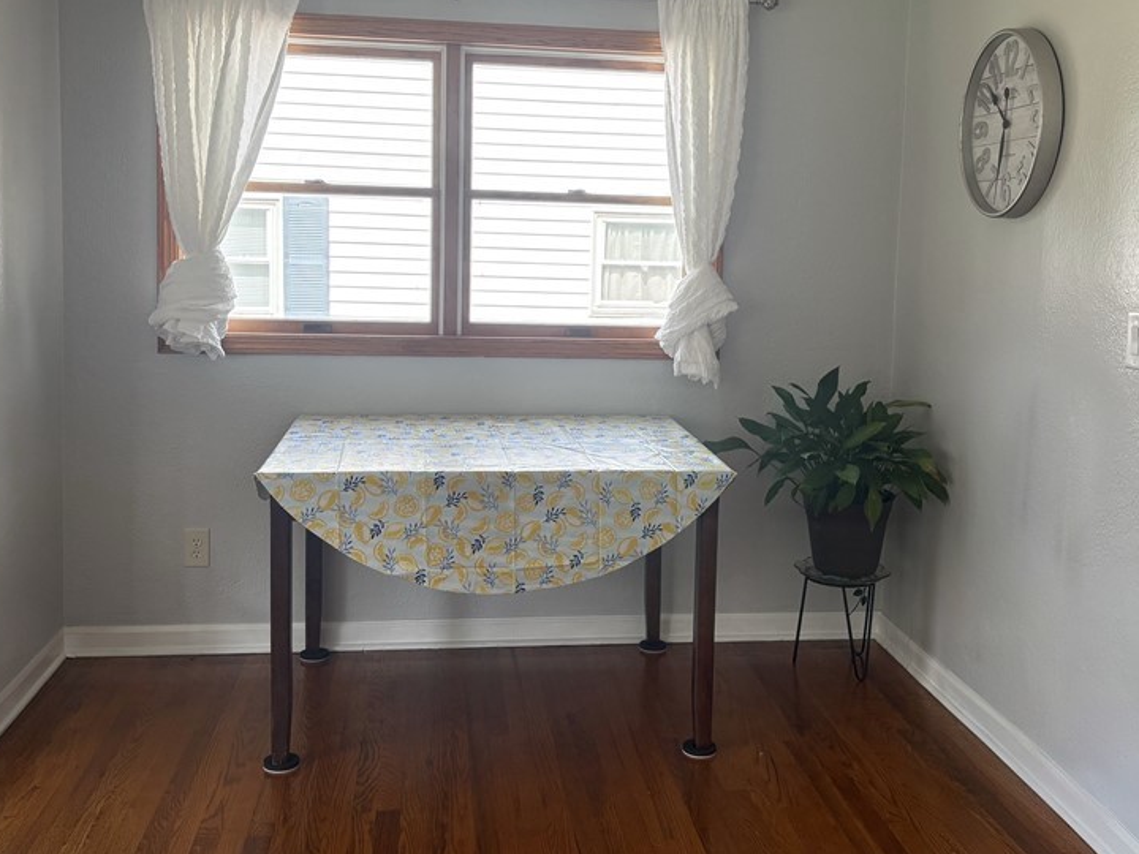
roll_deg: -1.6
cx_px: 585
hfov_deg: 50.1
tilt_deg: -5.2
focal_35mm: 37
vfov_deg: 38.5
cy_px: 338
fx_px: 1217
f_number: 1.6
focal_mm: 5.96
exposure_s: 1/242
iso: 80
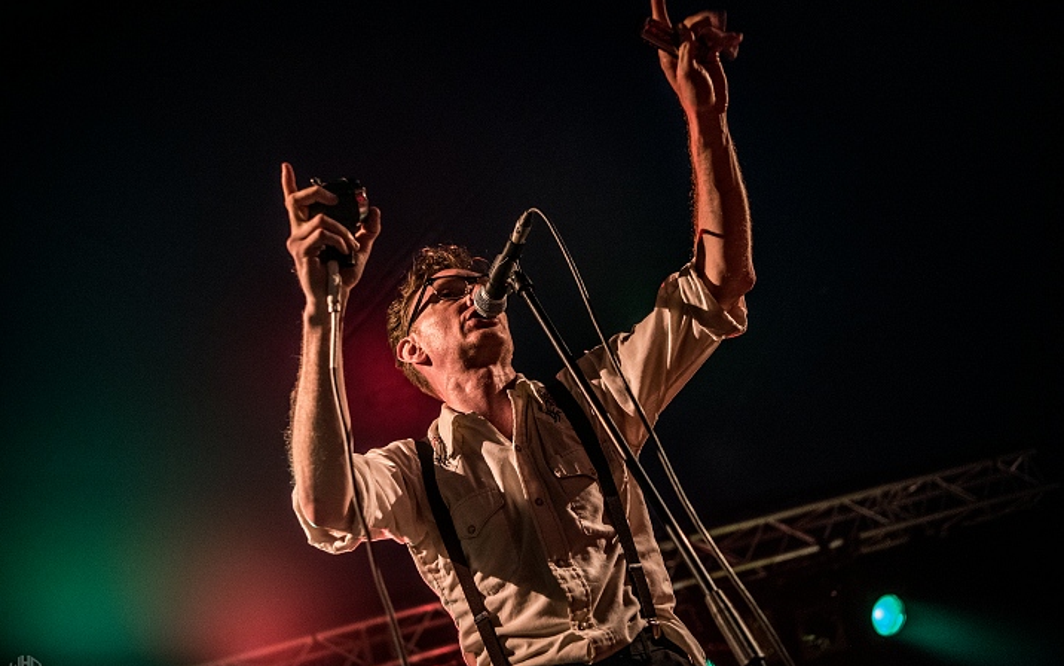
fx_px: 1189
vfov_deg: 31.3
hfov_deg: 48.2
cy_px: 344
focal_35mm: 41
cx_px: 533
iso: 2000
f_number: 2.8
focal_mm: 40
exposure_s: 1/80
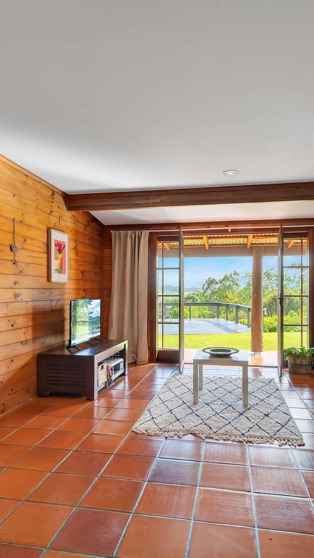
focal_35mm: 23
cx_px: 166
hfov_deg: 49.5
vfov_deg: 78.7
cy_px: 288
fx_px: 340
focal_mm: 14
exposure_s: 1/80
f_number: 14
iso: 400
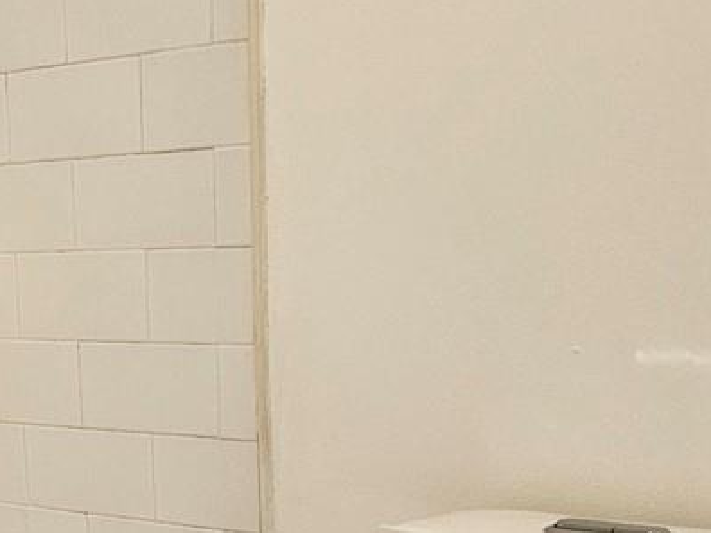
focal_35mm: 93
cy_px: 669
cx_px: -262
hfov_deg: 19.2
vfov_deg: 15.2
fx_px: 1910
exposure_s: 1/120
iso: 160
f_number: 1.8
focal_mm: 5.4
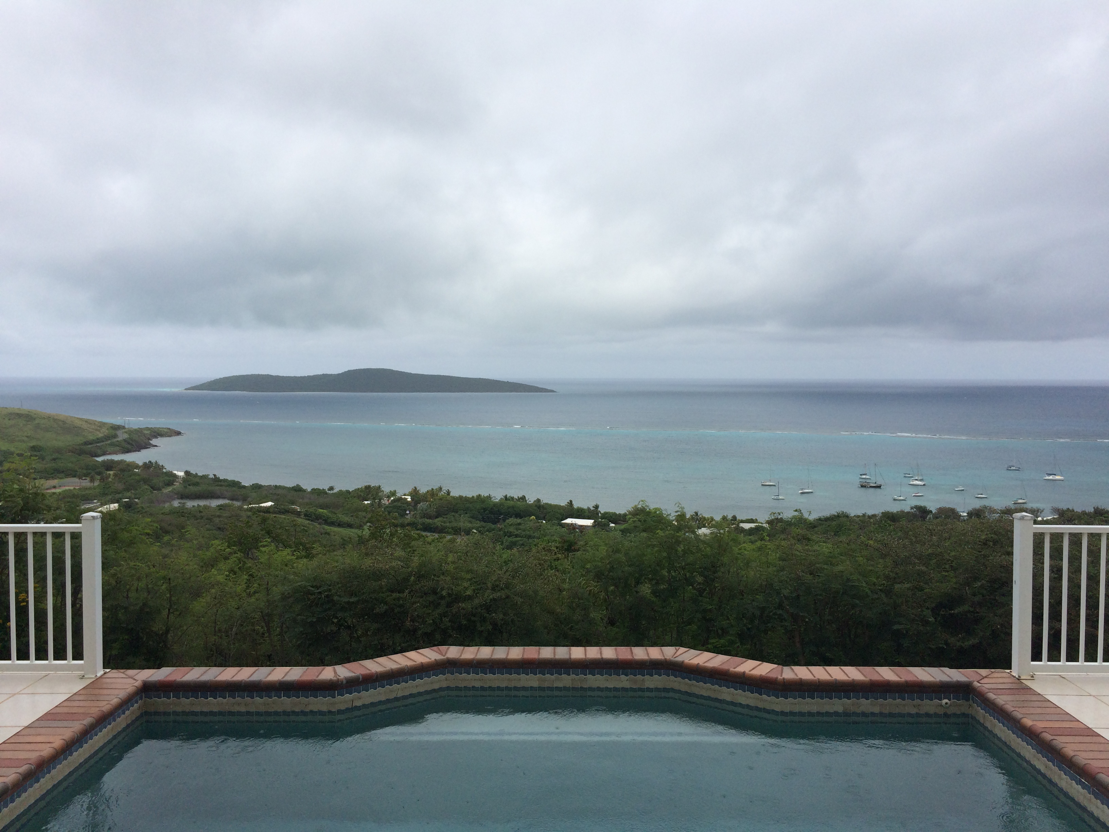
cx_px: 554
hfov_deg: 61.7
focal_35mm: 29
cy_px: 416
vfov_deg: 48.2
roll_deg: -1.0
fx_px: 929
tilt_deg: -4.5
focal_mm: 4.15
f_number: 2.2
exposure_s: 1/3425
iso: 32
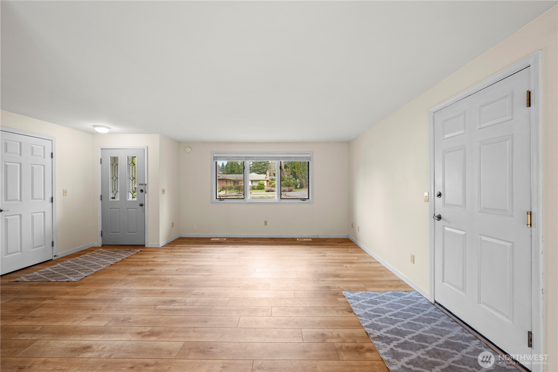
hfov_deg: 104.3
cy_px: 186
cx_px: 279
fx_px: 217
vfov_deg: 81.2
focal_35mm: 14
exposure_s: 1/1.25
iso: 200
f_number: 9
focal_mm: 14
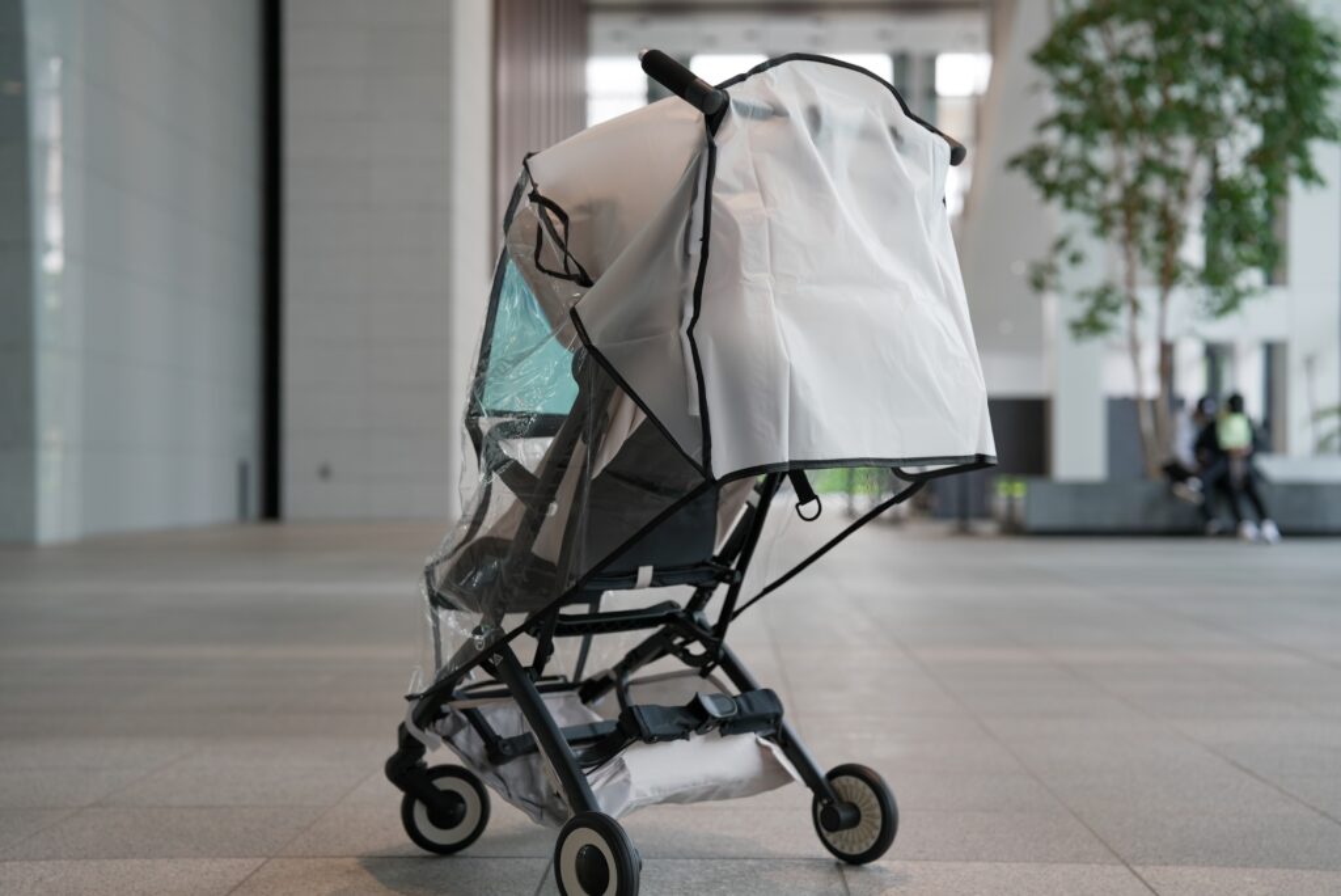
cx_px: 670
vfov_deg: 27.0
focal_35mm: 50
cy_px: 448
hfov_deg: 39.6
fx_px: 1863
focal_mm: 50
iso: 320
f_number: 2.8
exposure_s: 1/80
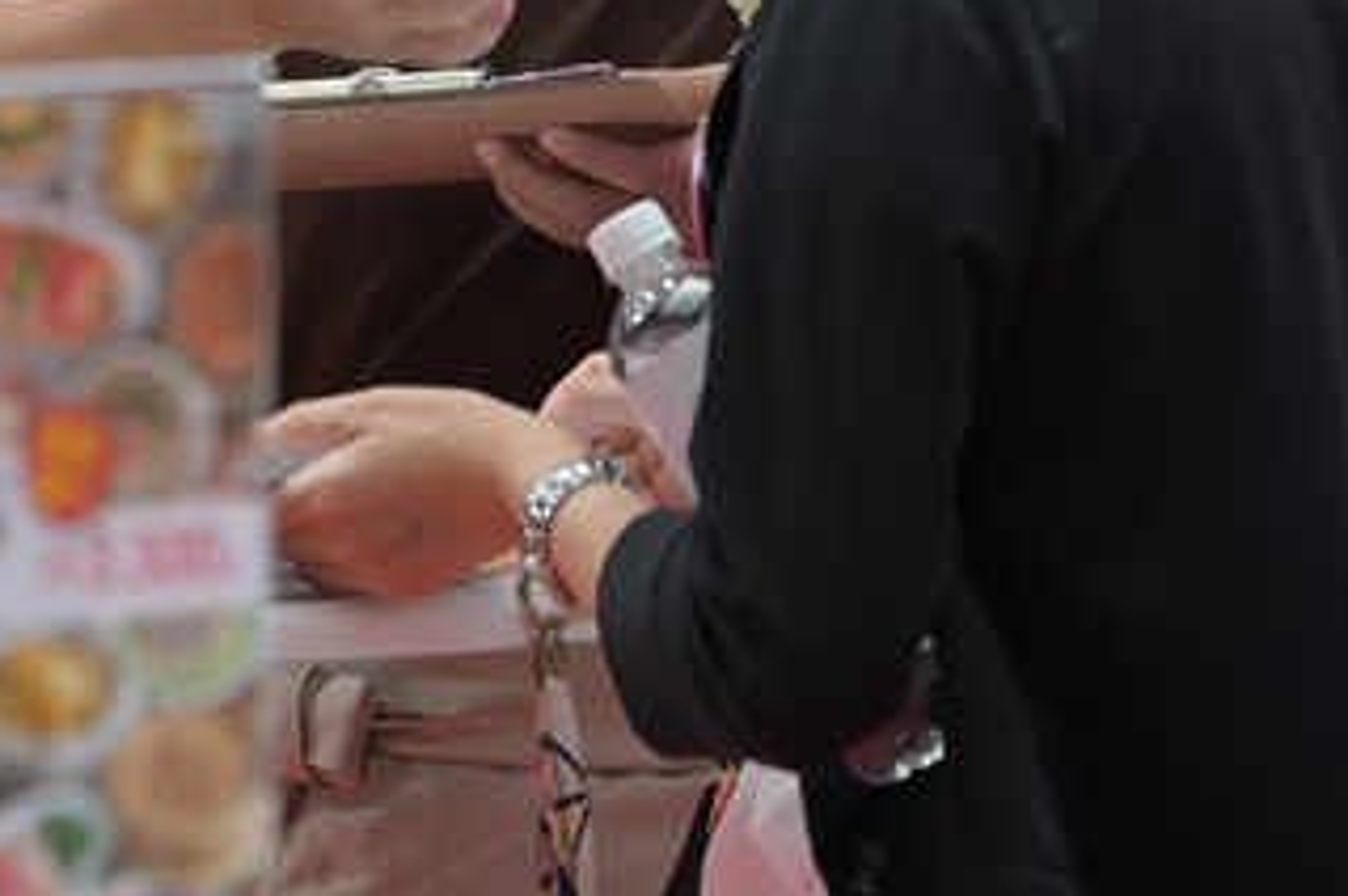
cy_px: -207
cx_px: 287
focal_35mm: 501
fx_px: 18740
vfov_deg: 2.7
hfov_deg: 4.1
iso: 1000
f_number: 6.3
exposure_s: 1/125
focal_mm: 200
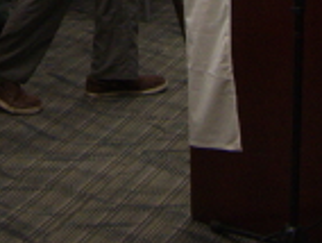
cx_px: 52
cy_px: -300
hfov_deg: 15.5
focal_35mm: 126
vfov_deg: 10.5
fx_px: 1174
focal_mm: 14
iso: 1600
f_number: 3.5
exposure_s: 1/125
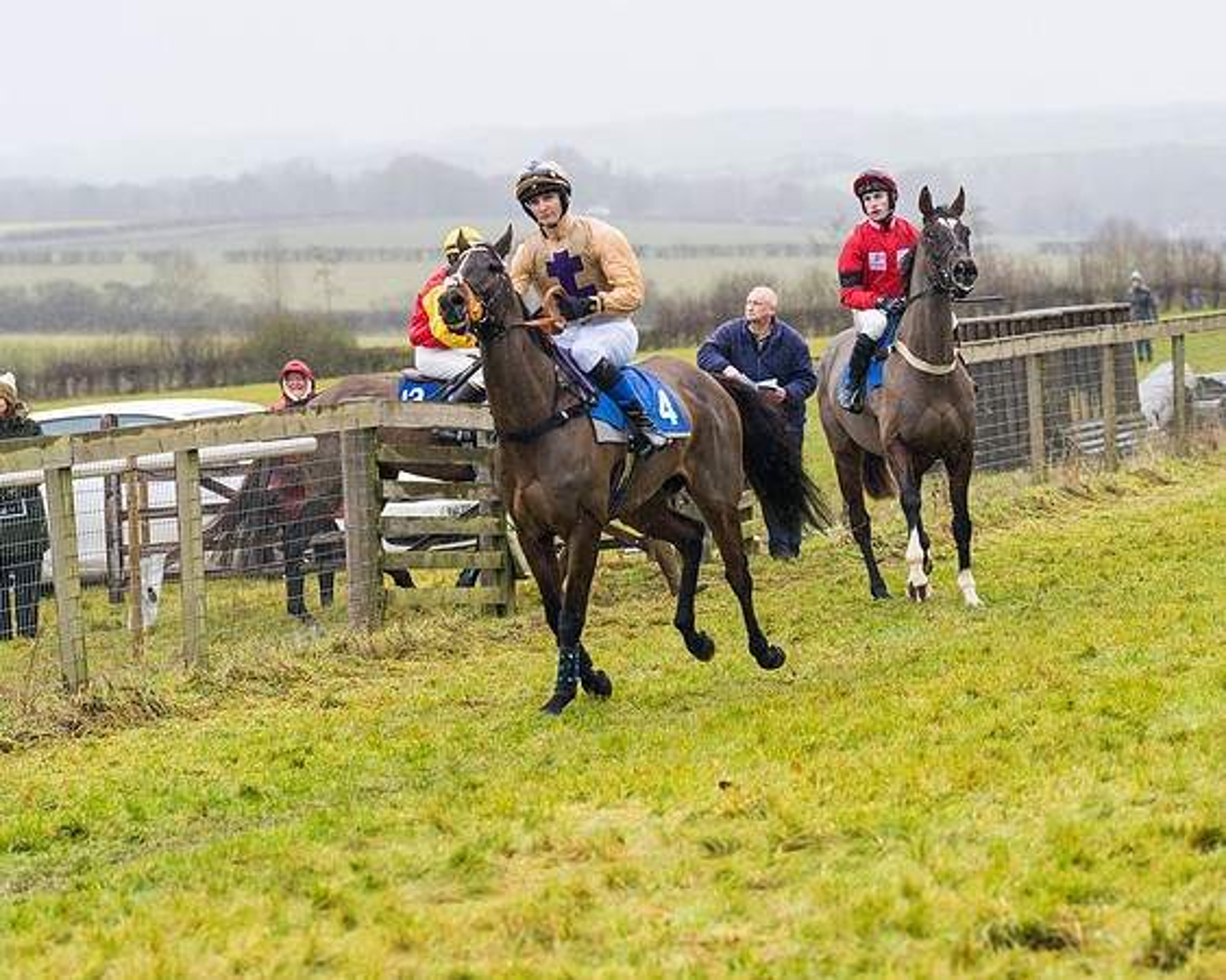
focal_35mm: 161
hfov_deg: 12.0
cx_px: 606
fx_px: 5852
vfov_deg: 9.6
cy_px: 519
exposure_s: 1/1000
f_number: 4
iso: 800
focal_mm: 135
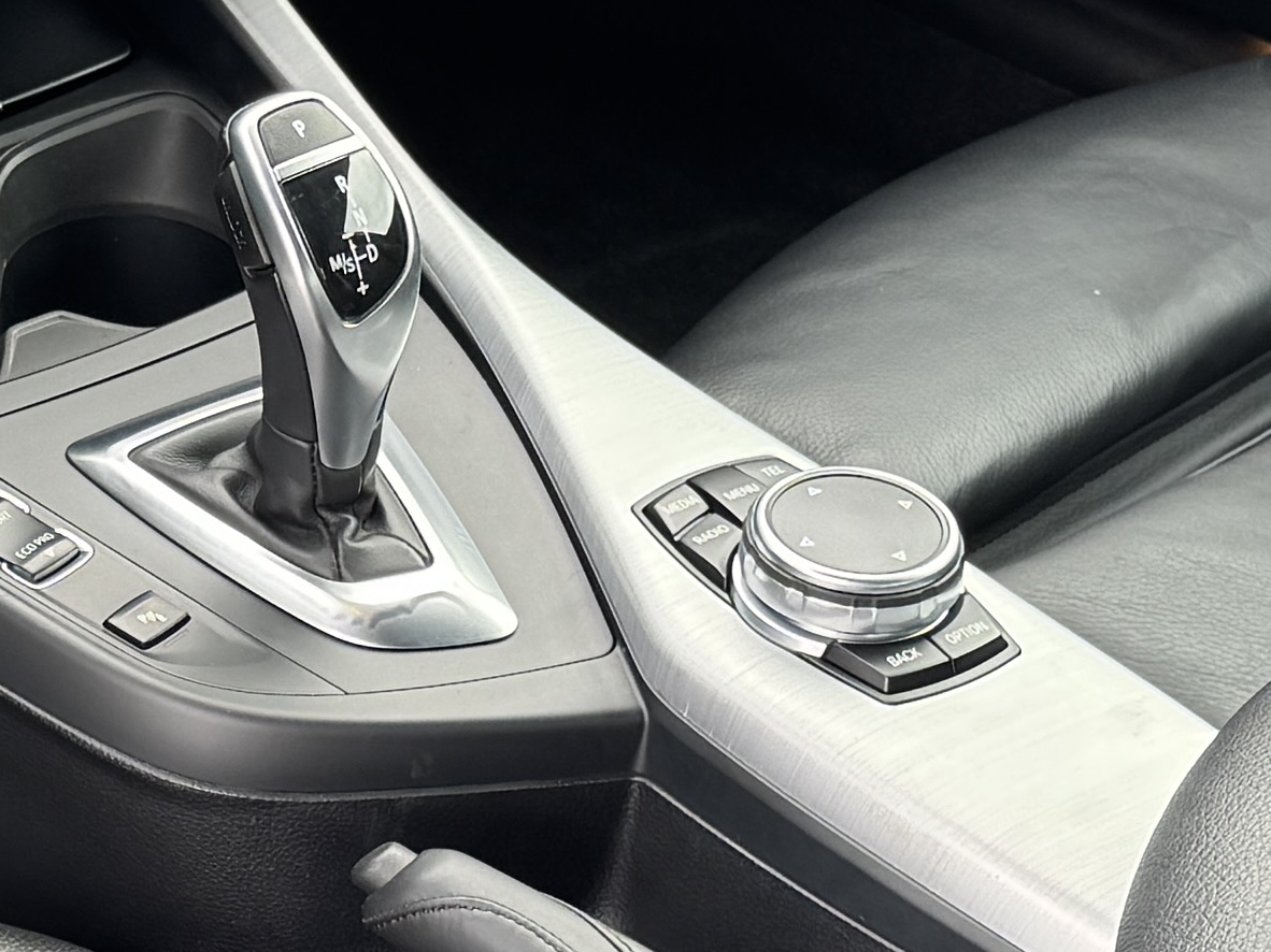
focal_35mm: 116
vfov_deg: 12.8
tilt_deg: -36.5
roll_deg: -3.9
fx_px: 4258
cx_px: 180
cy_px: 457
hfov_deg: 16.8
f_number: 1.78
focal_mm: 6.76
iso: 80
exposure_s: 1/126
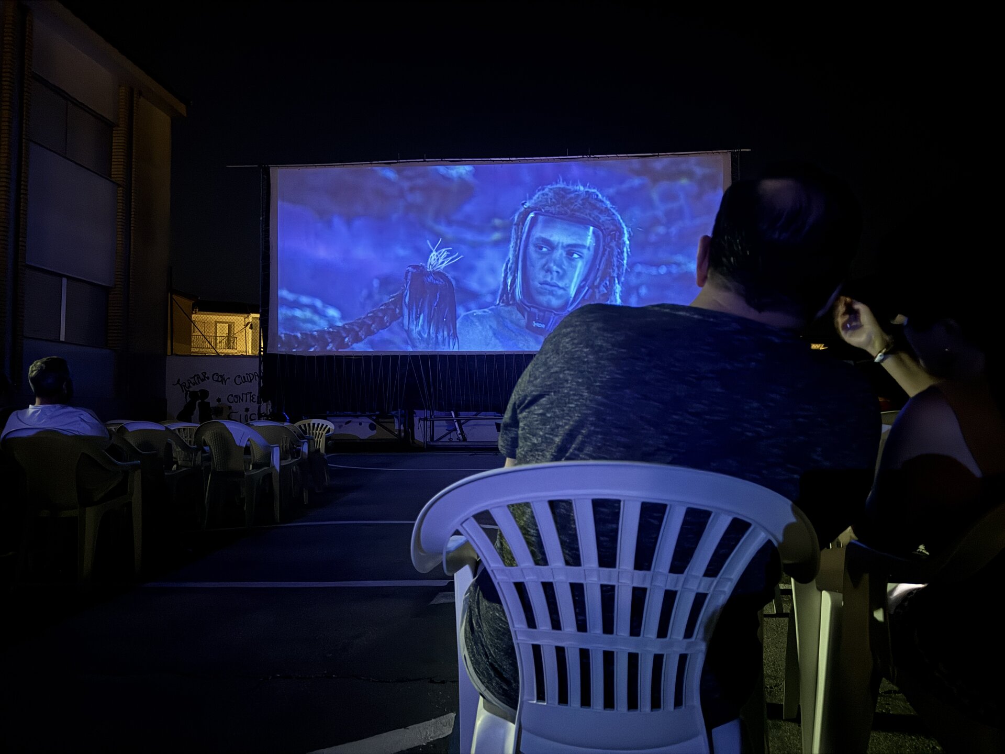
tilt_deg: +3.3
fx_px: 697
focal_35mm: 24
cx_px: 502
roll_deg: -0.1
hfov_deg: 71.6
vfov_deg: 56.8
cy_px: 377
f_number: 1.78
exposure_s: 1/9
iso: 2000
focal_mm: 6.76
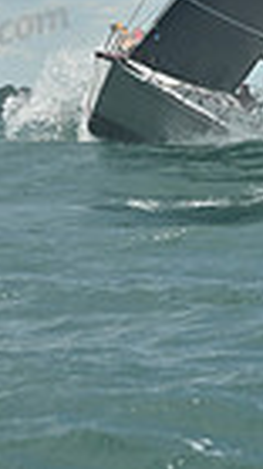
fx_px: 3801
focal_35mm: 306
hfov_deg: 4.0
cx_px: 244
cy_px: -499
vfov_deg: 6.8
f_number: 7.1
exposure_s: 1/1250
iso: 250
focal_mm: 70
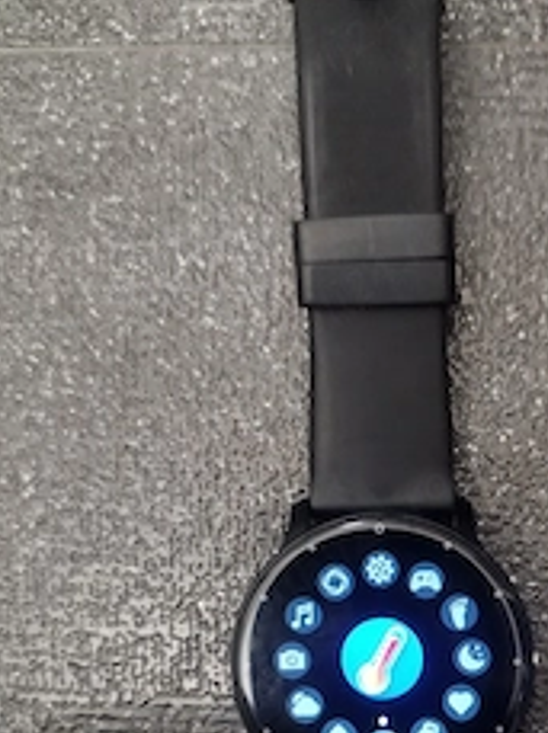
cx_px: 410
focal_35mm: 42
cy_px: 586
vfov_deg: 42.8
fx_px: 889
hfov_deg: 33.6
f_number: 1.89
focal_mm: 5.89
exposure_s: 1/20
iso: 1500
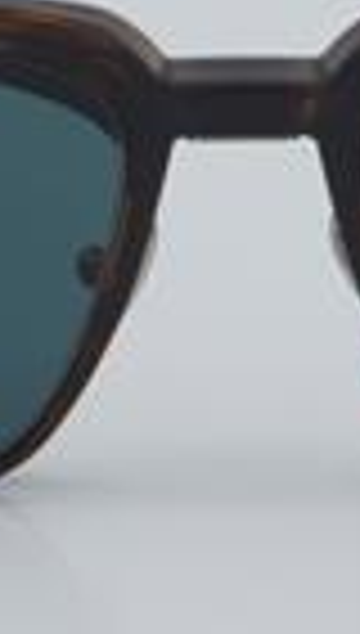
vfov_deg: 9.7
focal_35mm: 222
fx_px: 3743
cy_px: 229
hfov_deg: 5.5
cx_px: 248
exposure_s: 1/4
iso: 100
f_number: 32
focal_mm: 50
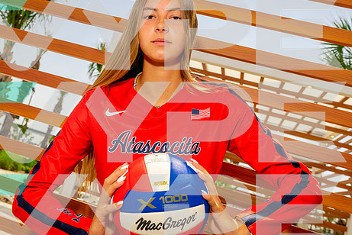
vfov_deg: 30.6
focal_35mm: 44
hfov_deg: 44.4
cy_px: 122
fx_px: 430
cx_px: 152
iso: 100
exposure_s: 1/250
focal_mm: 35
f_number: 8
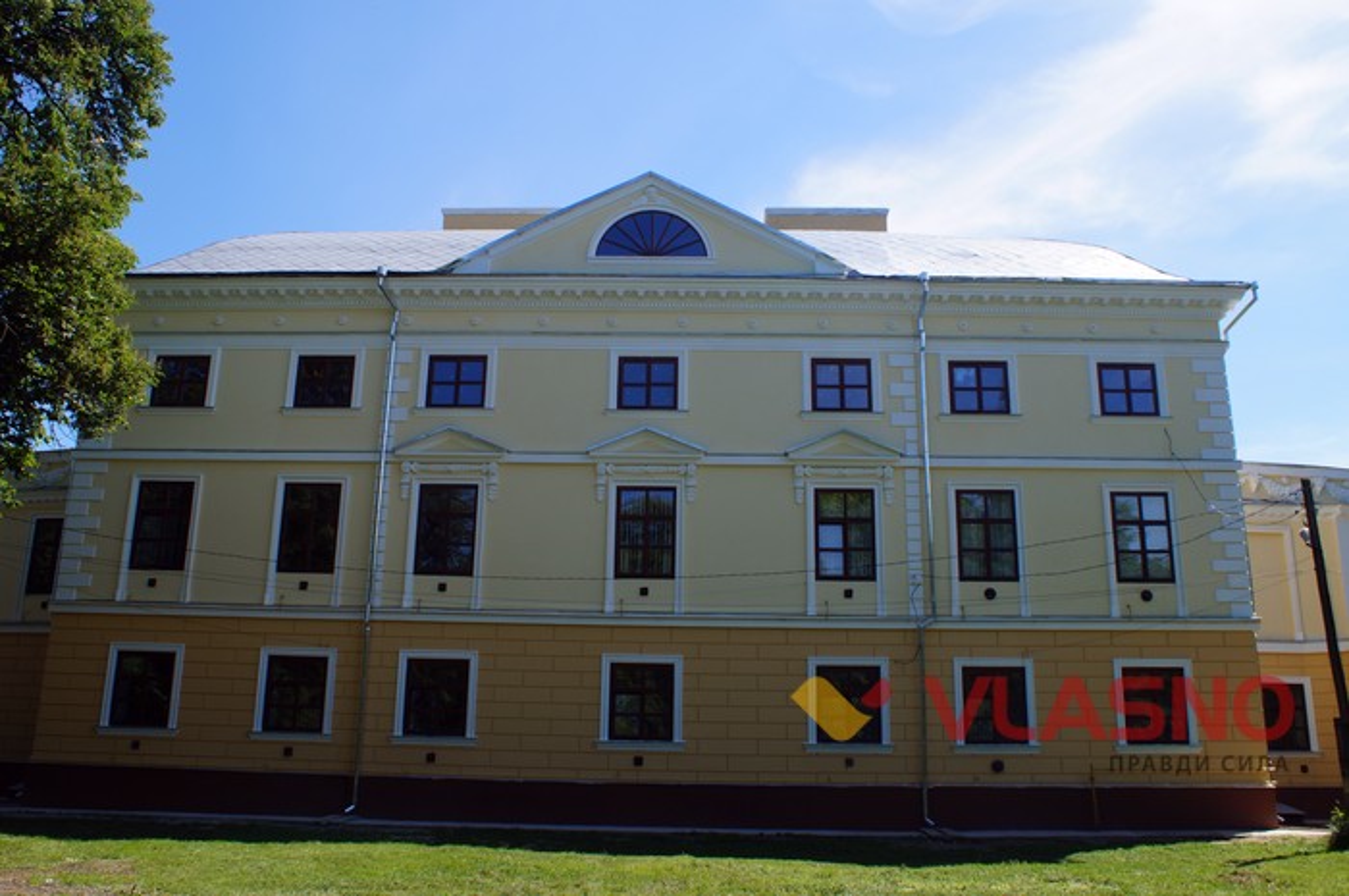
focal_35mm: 30
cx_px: 674
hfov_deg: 62.0
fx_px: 1123
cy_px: 448
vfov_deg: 43.5
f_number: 9
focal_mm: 20
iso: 100
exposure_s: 1/125
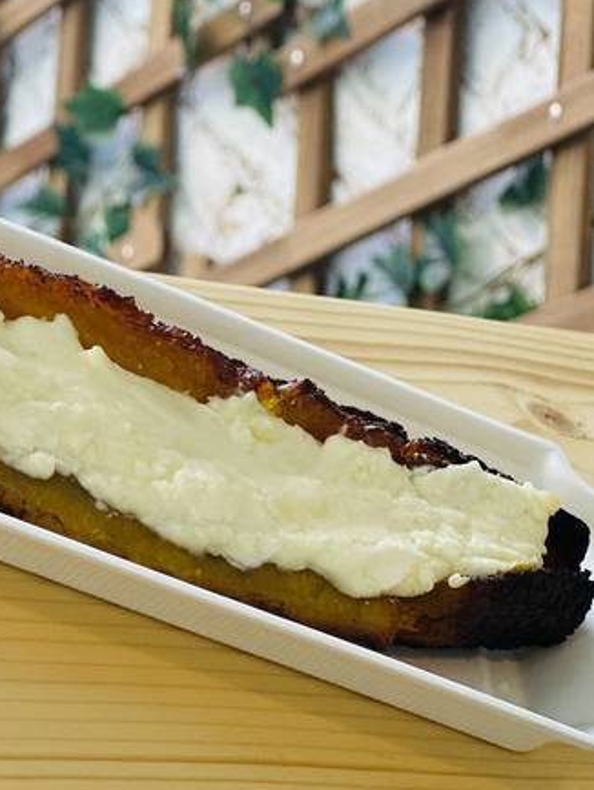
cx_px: 146
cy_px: 393
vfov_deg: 18.9
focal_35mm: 104
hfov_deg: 14.2
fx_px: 2377
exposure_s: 1/60
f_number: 2.8
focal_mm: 9
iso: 160
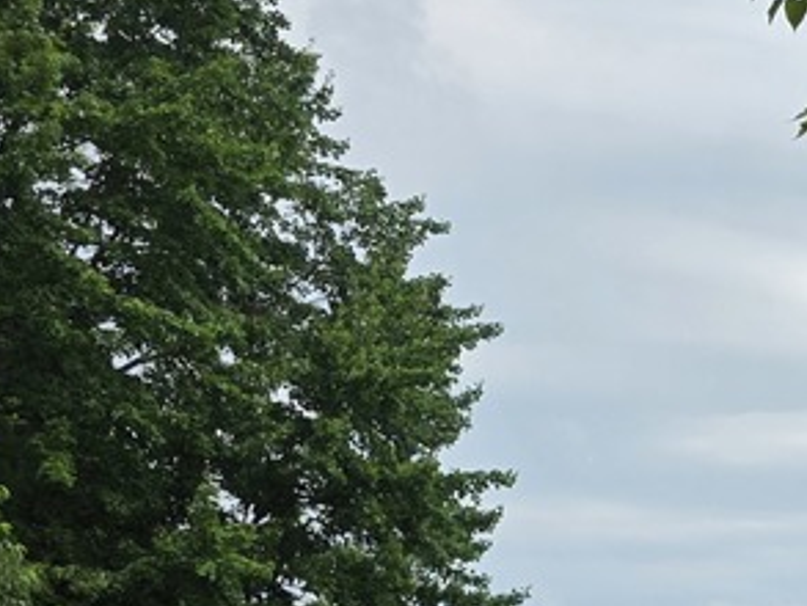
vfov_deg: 12.4
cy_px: 953
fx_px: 2635
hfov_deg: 14.5
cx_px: 1606
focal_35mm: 113
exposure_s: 1/3891
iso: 80
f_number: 1.7
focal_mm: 6.3
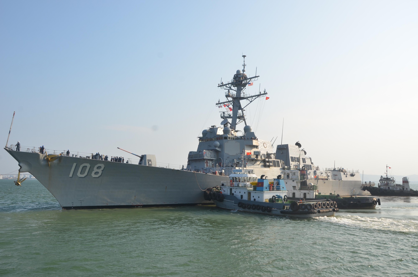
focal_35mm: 32
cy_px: 138
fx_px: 365
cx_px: 209
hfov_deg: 59.6
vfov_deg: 41.5
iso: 125
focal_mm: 21
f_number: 9
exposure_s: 1/320
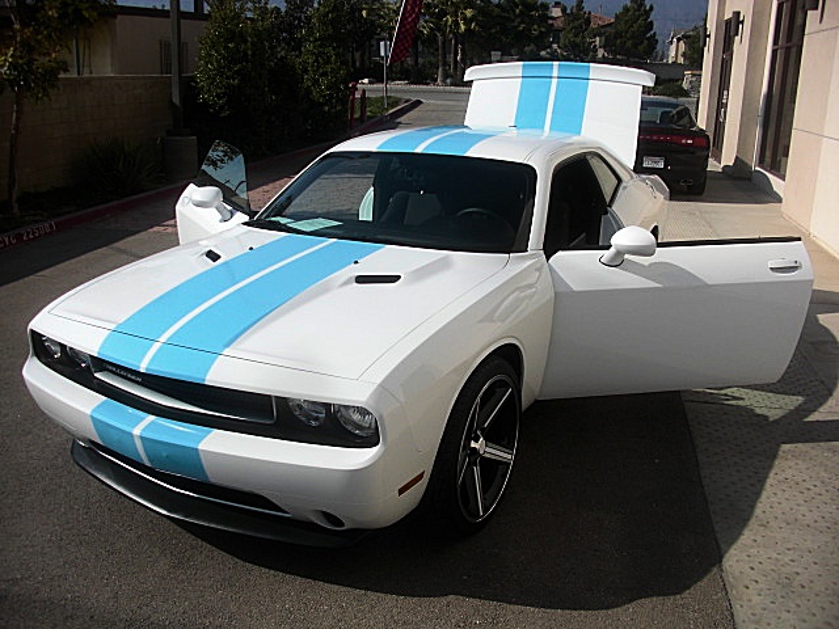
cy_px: 314
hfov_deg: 51.4
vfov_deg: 39.7
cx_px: 420
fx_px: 873
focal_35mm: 36
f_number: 7.9
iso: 50
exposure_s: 1/200
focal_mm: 6.3
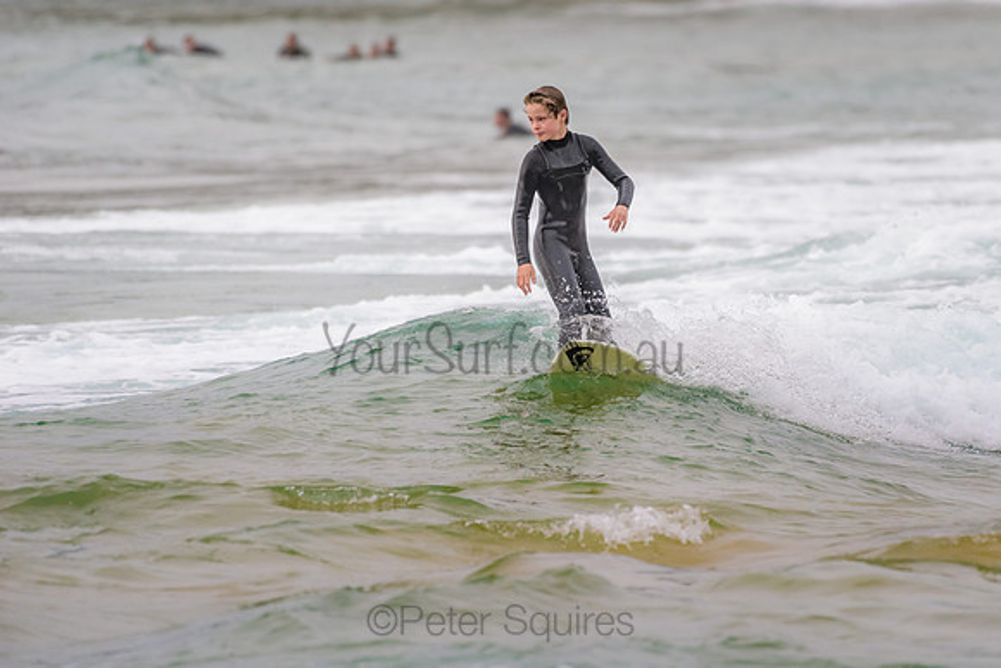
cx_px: 614
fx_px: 17046
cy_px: 318
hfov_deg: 3.4
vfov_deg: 2.2
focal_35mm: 613
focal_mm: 500
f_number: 5.6
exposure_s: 1/800
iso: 360
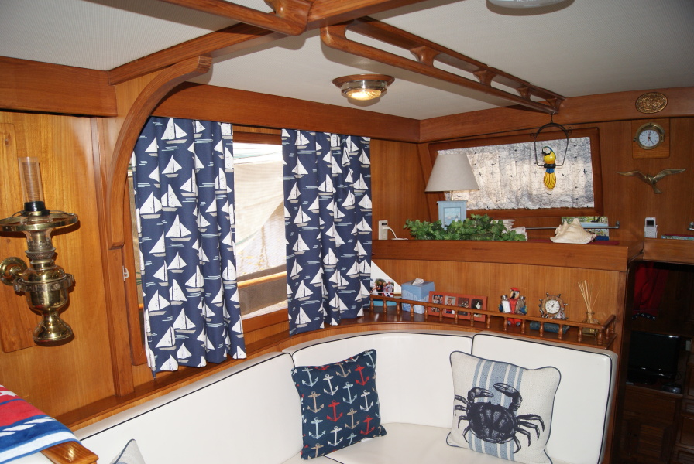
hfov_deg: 67.3
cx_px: 347
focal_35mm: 27
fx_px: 521
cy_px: 232
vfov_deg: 48.1
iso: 400
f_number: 5.6
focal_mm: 18
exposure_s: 1/60
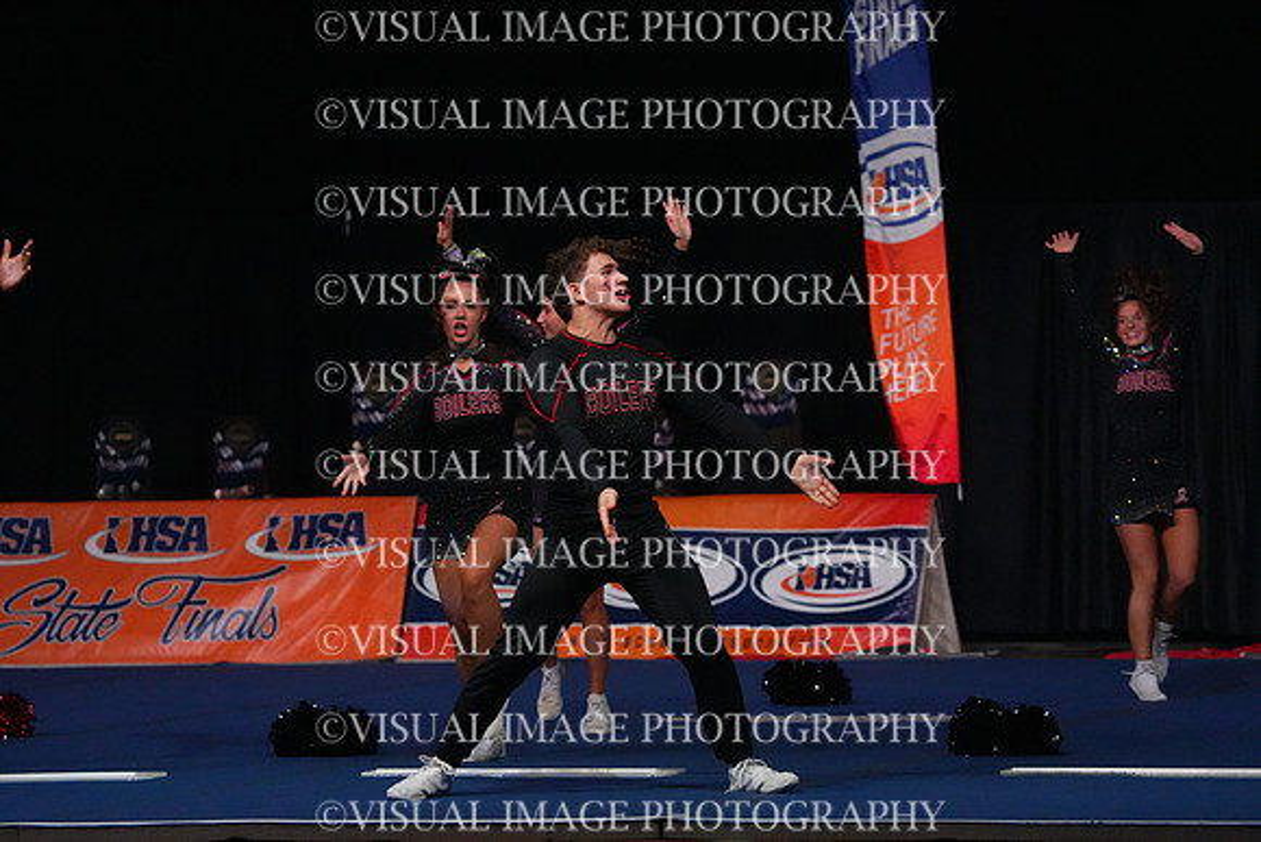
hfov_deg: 11.4
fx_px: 6306
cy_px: 421
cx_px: 630
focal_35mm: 180
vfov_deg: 7.6
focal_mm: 180
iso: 16000
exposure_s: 1/1250
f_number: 5.6
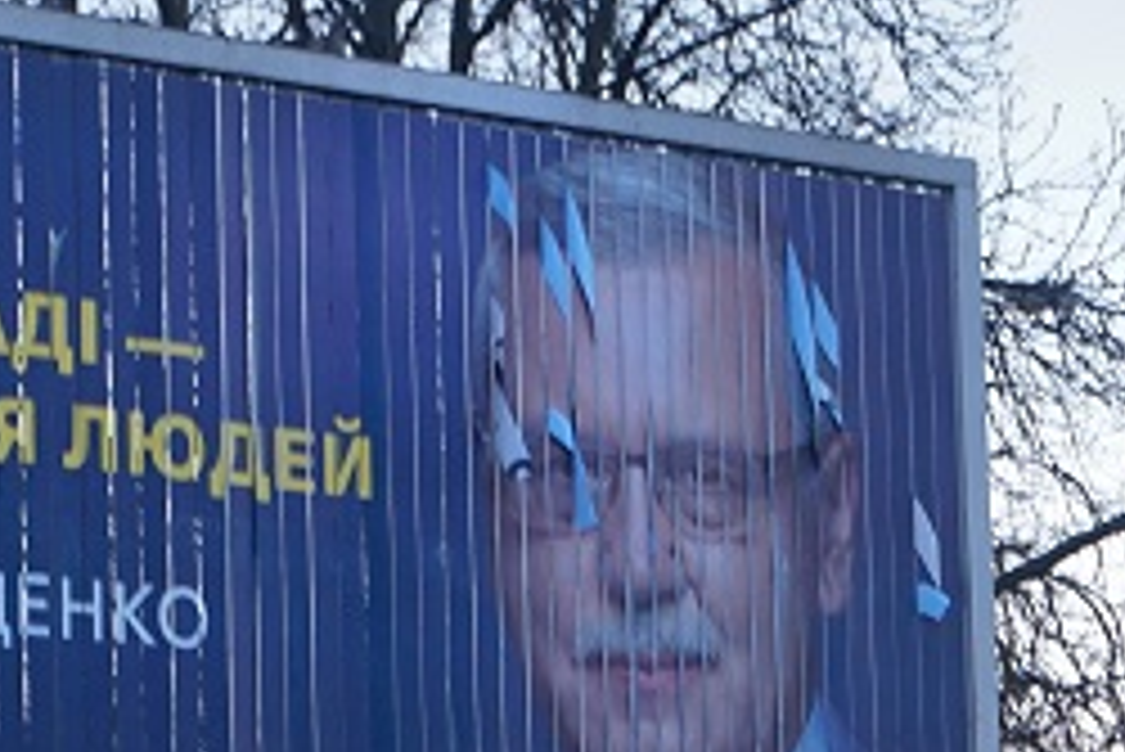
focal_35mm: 134
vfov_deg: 10.1
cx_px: 333
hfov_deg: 15.2
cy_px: 829
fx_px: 4198
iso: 800
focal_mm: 35
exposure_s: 1/30
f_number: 5.6
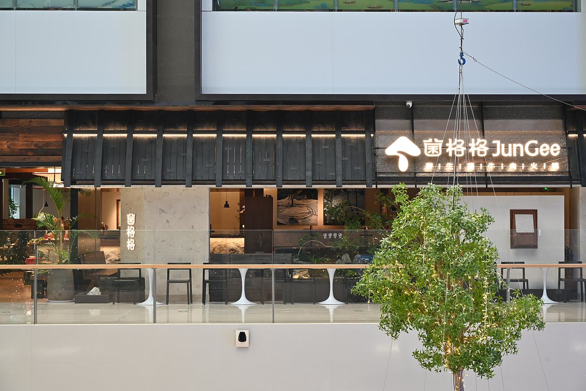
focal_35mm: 64
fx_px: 1042
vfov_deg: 21.2
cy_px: 196
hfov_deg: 31.4
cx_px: 293
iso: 500
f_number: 8
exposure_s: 1/20
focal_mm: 64
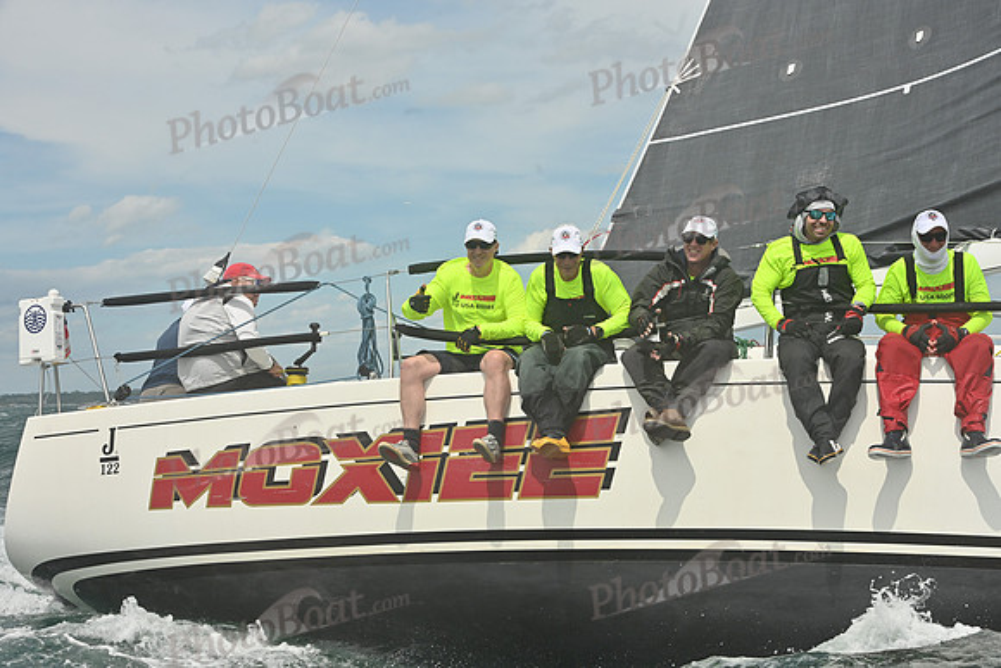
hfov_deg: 28.8
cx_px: 500
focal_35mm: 70
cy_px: 334
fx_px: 1947
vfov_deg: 19.5
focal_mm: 70
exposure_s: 1/1250
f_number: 11
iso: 320
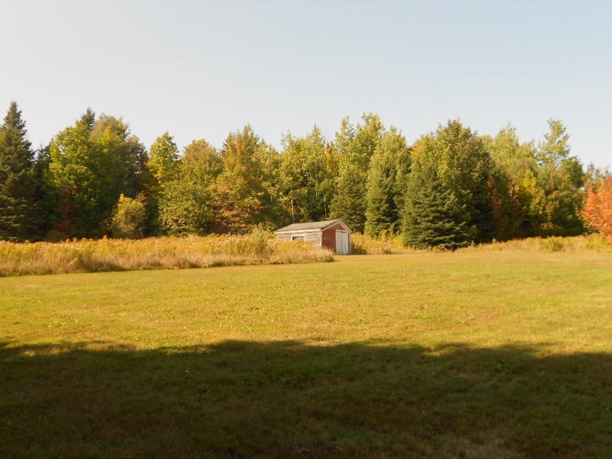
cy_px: 230
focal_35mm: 37
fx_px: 654
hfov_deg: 50.1
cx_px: 306
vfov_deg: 38.7
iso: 80
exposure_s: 1/320
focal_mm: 6.7
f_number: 3.9
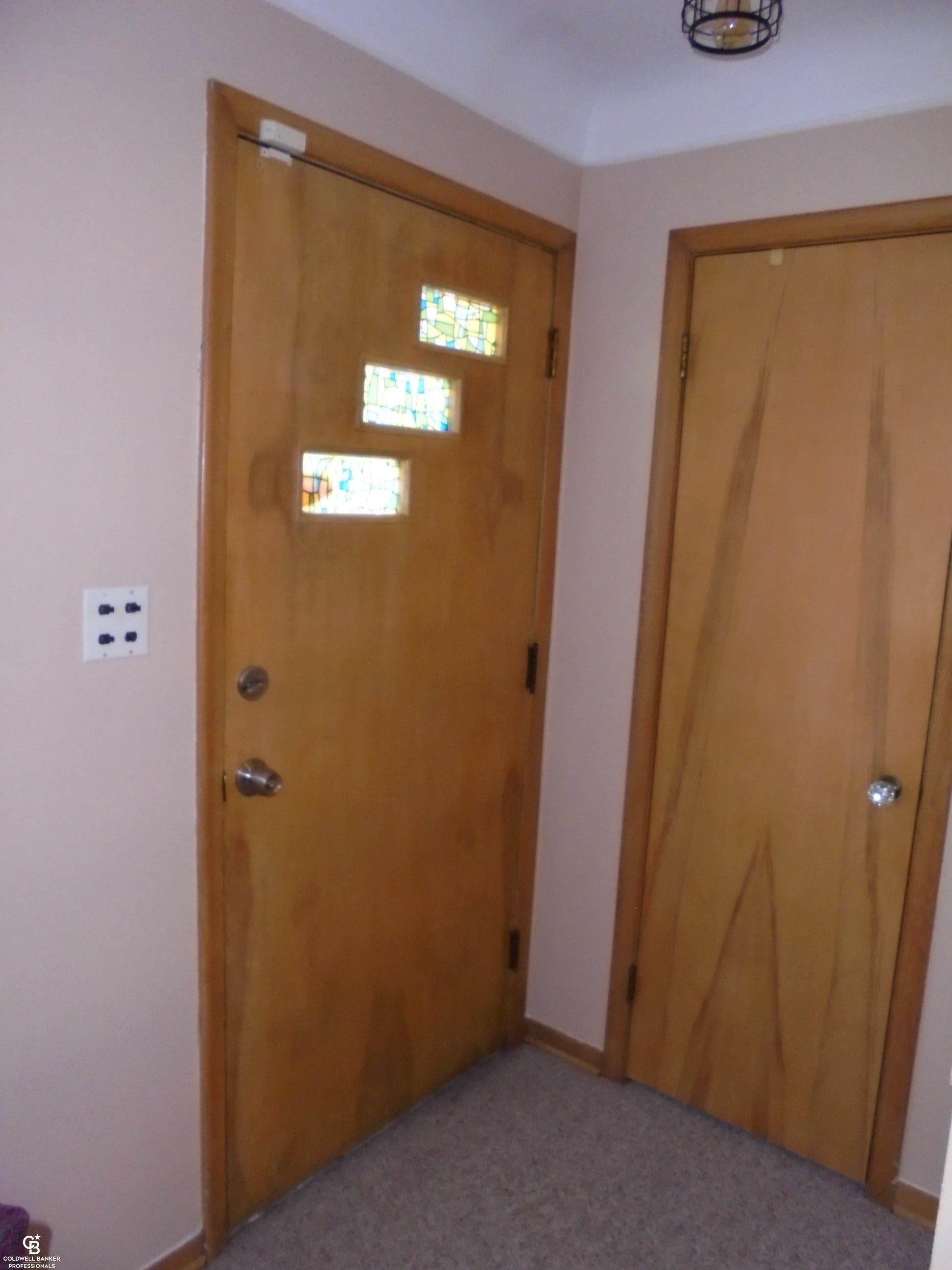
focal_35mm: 26
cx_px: 476
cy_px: 635
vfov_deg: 67.3
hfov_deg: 53.1
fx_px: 953
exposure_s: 1/30
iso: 400
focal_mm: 4.6
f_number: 3.5
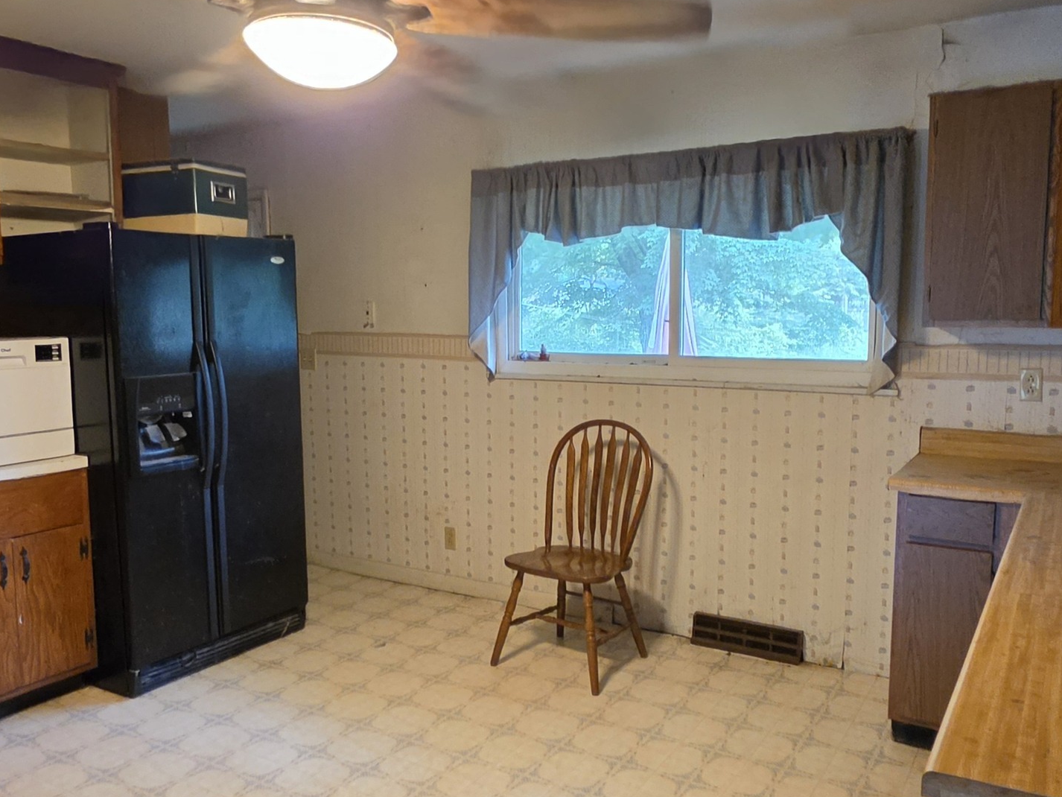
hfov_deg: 63.4
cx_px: 511
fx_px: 859
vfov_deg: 49.8
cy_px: 407
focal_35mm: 28
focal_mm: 2.2
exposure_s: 1/60
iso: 400
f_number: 1.9
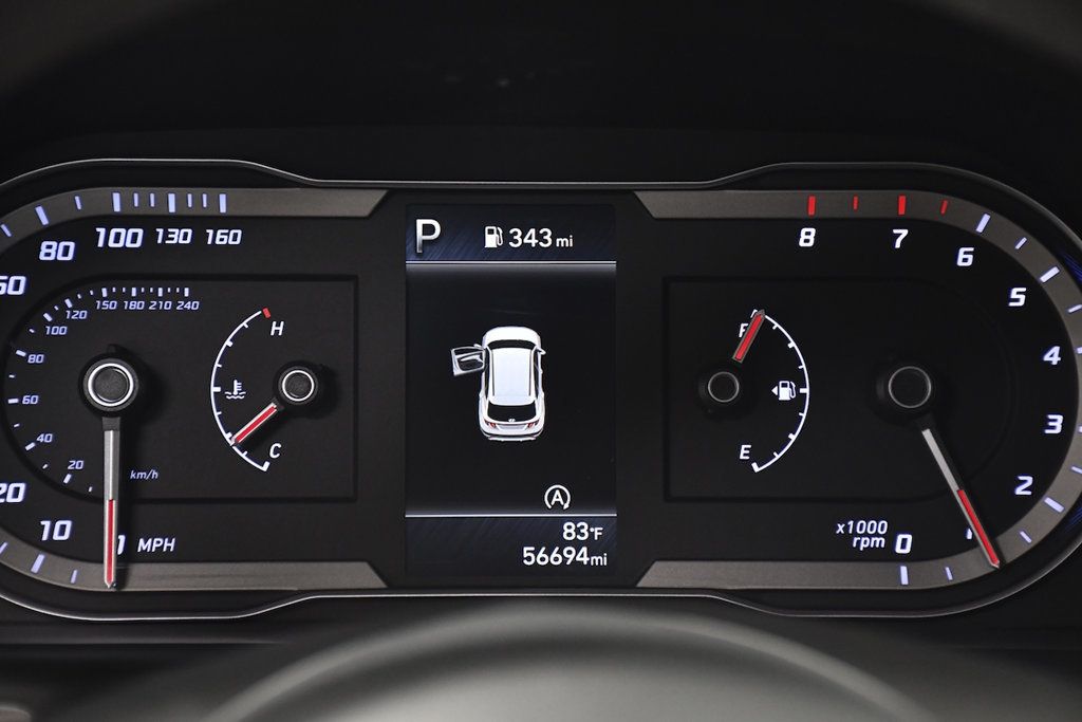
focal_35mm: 99
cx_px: 541
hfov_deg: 20.6
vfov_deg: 13.8
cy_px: 361
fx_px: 2976
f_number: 5.6
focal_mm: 66
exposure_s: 1/60
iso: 2000
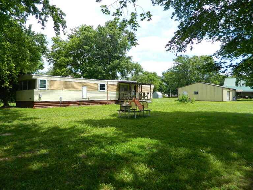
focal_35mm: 25
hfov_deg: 69.4
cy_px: 95
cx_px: 126
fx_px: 183
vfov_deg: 54.9
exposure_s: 1/500
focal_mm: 4.5
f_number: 3.1
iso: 80
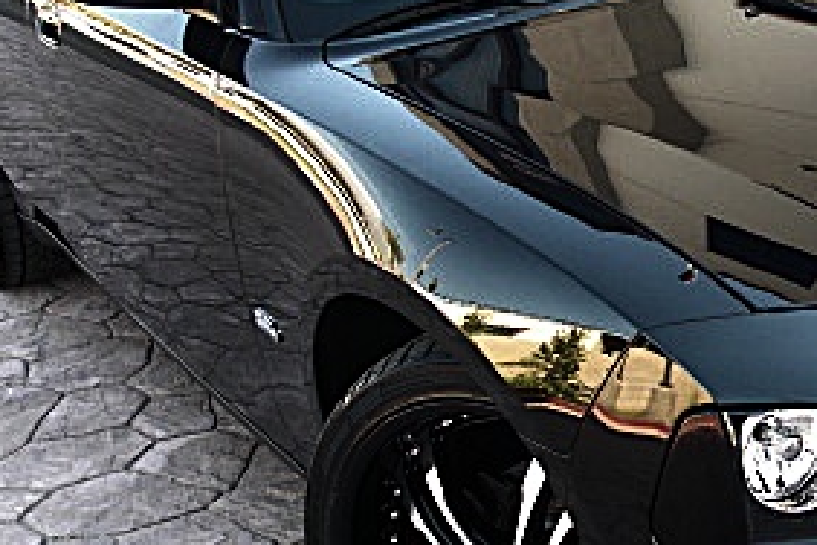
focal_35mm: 85
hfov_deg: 23.2
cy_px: 270
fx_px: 1929
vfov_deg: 16.1
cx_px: 771
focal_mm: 6.3
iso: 100
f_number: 2.8
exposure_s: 1/100
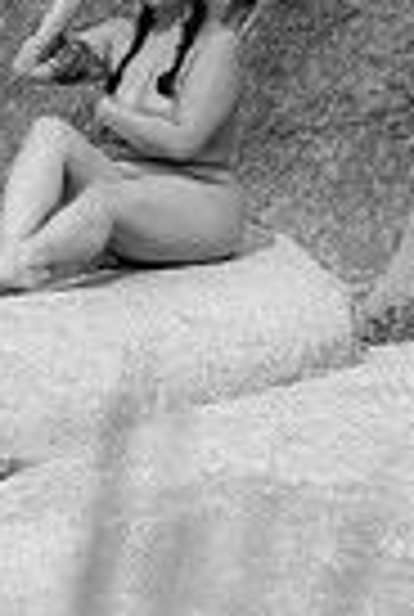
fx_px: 3656
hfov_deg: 6.5
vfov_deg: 9.6
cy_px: 310
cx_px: 148
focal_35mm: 213
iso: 100
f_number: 4
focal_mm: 65
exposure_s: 1/1600
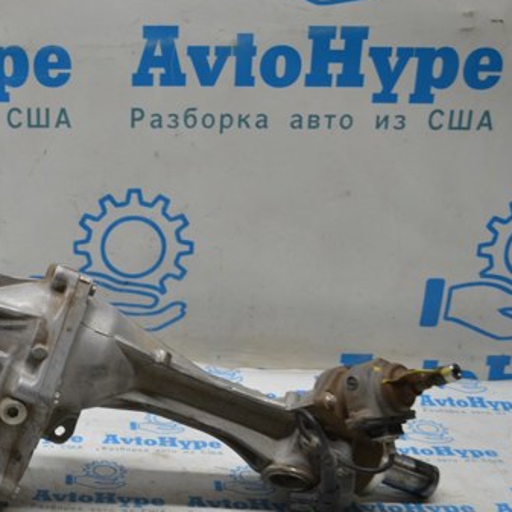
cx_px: 43
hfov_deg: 28.3
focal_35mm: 58
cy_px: 314
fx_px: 971
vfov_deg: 29.5
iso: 400
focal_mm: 24
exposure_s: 1/100
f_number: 5
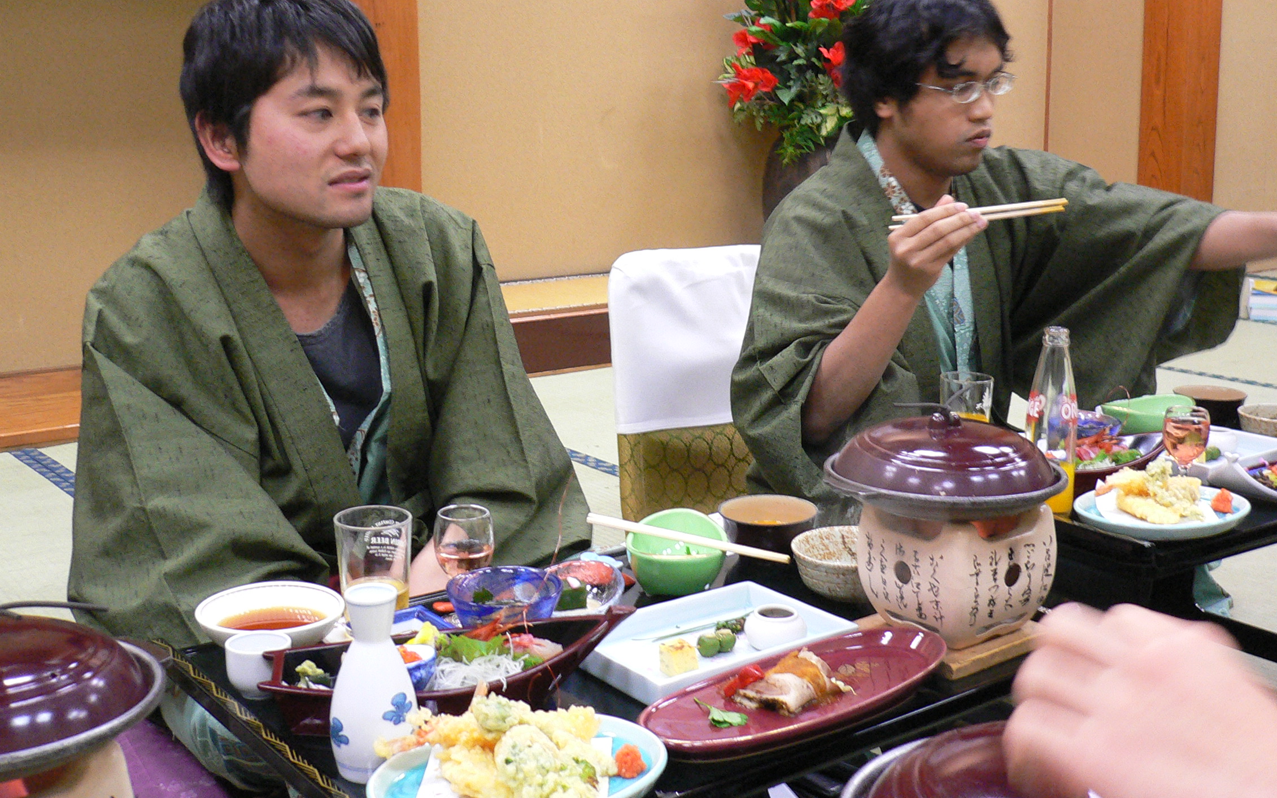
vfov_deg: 30.5
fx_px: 1462
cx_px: 651
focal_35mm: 42
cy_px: 319
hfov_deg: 47.2
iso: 200
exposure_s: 1/8
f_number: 2.8
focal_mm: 5.8
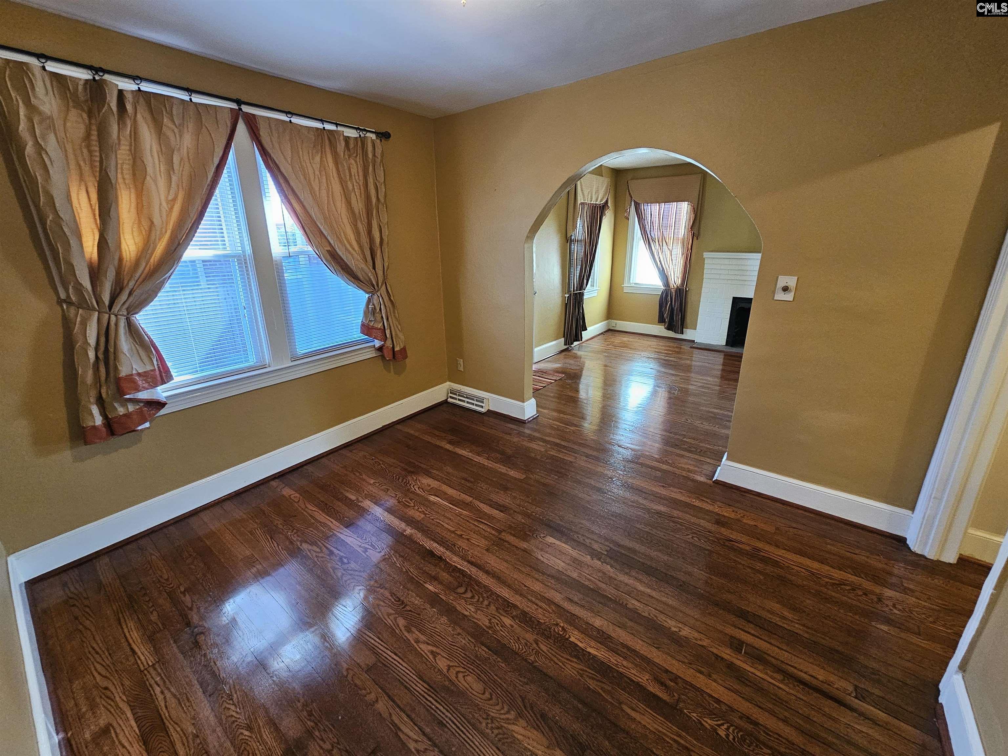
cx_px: 504
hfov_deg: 106.2
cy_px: 378
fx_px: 379
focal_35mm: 13
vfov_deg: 89.9
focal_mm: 2.2
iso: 400
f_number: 2.2
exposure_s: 1/30
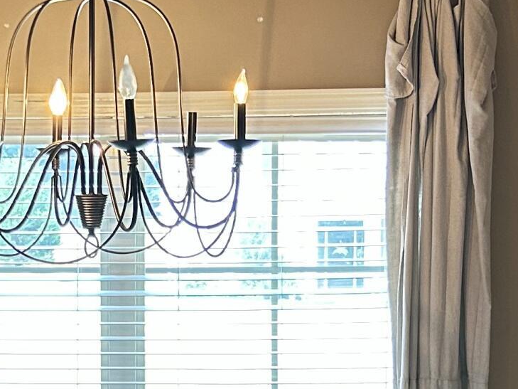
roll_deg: +0.8
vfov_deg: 13.8
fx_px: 1601
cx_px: 82
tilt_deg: -4.8
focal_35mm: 107
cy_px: 308
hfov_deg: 18.2
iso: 200
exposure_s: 1/60
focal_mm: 5.7
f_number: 1.5
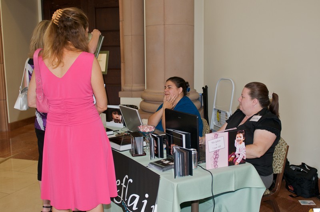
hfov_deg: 49.6
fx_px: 346
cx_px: 160
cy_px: 106
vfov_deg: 34.1
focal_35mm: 39
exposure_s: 1/100
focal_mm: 26
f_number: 3.2
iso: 400
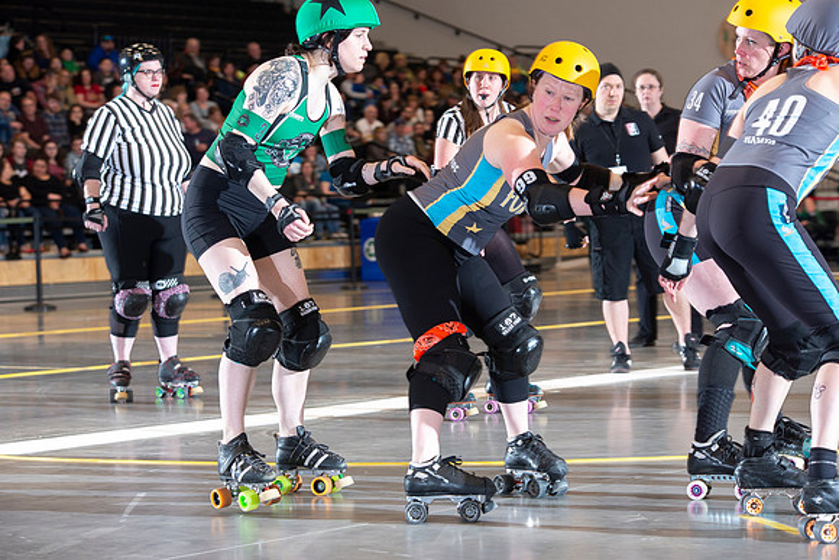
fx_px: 2448
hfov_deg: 19.5
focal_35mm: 105
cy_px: 280
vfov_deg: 13.0
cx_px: 420
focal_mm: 105
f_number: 5.6
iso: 640
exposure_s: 1/160
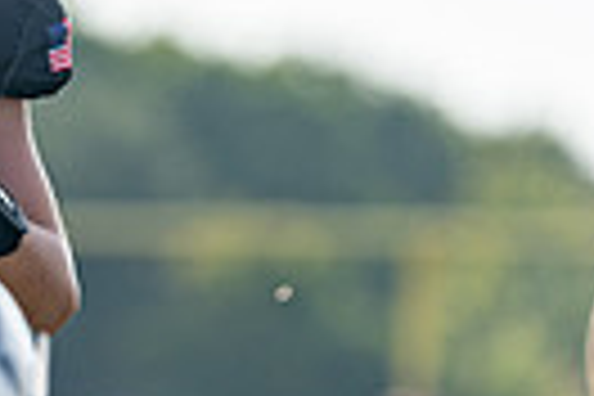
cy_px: 61
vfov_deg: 1.6
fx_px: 14535
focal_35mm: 881
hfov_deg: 2.3
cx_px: -230
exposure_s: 1/1000
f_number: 3.5
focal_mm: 200
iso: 100
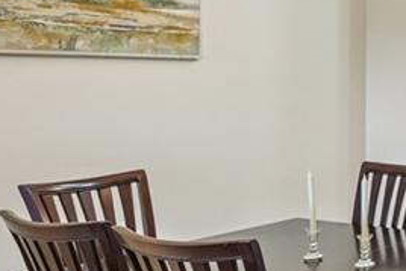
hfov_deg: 23.5
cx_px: 662
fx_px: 688
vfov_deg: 22.1
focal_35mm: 61
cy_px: 69
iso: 400
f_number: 8
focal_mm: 16
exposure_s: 1/13
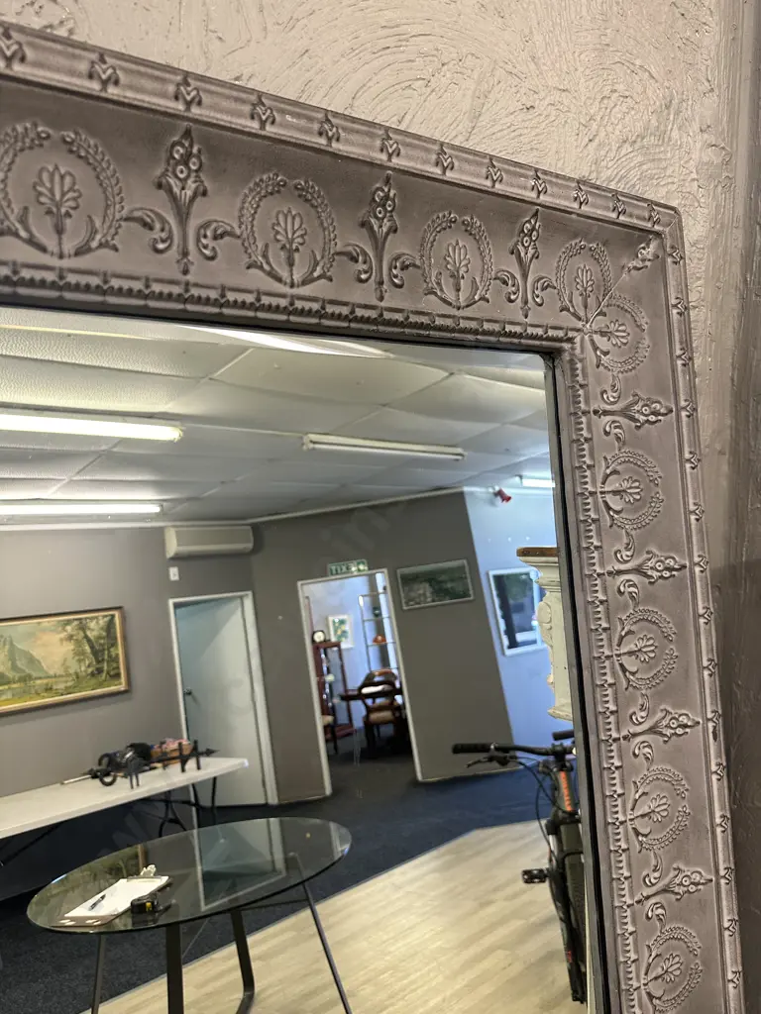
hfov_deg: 56.8
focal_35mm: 24
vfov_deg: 71.6
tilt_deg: -6.2
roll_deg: -0.8
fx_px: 703
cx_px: 380
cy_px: 507
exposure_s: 1/100
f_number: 1.78
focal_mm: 6.86
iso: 200
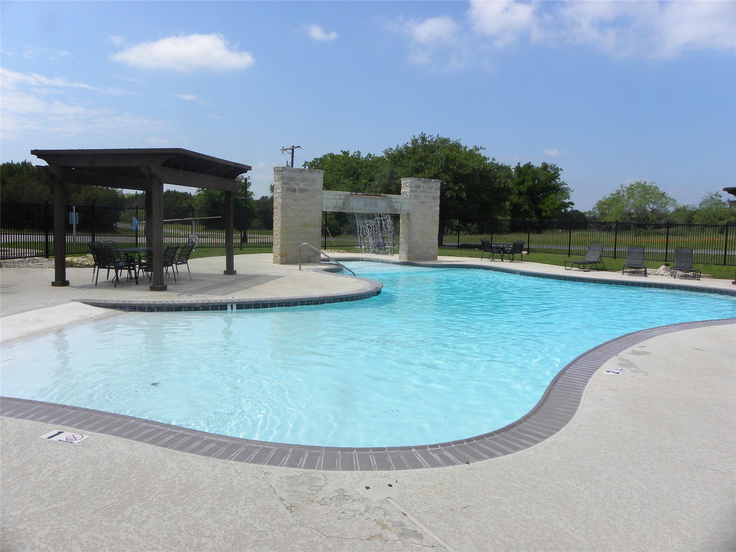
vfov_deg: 53.1
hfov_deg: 67.3
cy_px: 276
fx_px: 553
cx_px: 368
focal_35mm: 26
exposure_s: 1/432
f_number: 6.3
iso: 64
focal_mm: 4.6
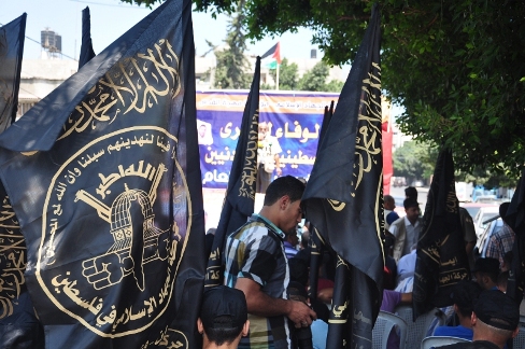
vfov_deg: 22.6
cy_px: 174
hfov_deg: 33.4
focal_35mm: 60
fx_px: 874
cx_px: 262
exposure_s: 1/200
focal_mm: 40
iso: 200
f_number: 7.1
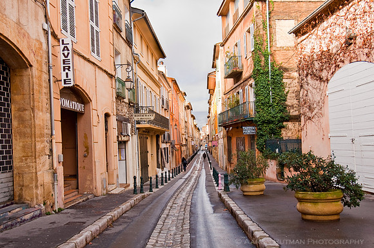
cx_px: 187
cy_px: 124
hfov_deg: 53.2
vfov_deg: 36.8
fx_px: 373
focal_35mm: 36
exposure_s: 1/200
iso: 200
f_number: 7.1
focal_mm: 24
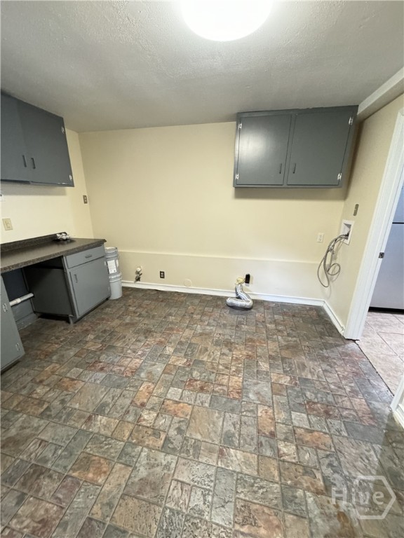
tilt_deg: -15.6
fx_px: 218
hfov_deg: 85.7
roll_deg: +1.6
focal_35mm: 14
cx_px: 202
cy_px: 269
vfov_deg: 102.1
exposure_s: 1/60
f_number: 2.2
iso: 800
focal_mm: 2.22
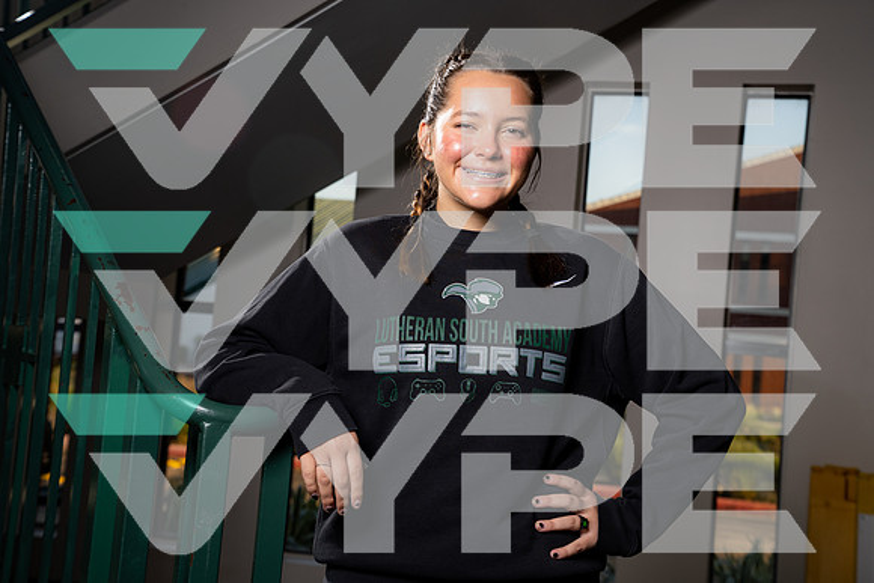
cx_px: 437
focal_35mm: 55
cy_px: 292
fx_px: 1336
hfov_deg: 36.2
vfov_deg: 24.6
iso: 320
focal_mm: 55
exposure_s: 1/250
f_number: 5.6
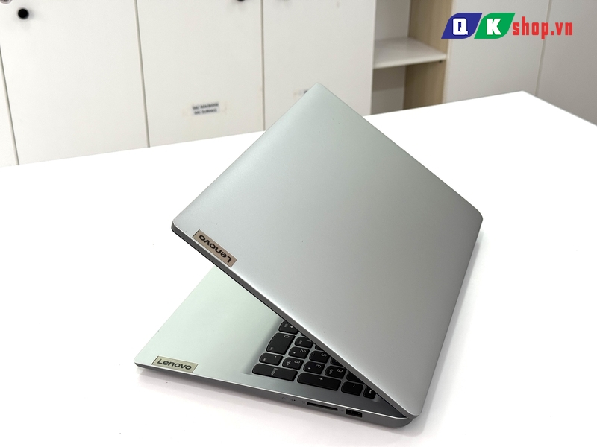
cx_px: 298
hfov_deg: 39.7
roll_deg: +0.6
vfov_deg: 30.3
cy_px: 224
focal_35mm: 48
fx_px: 828
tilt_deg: -26.6
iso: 64
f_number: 1.78
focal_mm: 6.76
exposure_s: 1/221
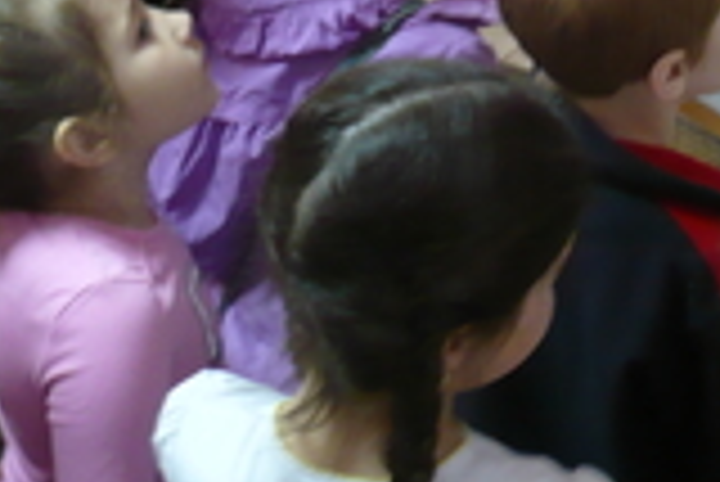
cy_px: -167
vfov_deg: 12.2
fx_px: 2182
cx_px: 572
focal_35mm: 109
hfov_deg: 18.6
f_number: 2.8
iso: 200
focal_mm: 5.8
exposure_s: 1/8
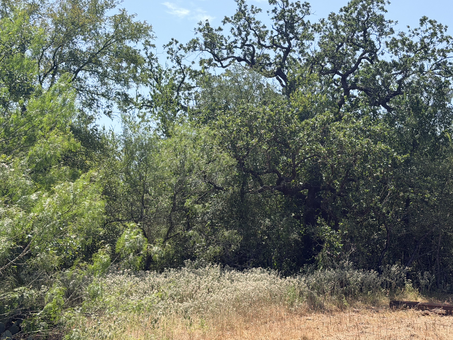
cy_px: 155
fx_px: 759
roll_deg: +0.9
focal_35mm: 58
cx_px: 266
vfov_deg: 25.2
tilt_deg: +5.4
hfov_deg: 33.2
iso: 64
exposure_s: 1/3378
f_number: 1.78
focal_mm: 6.76
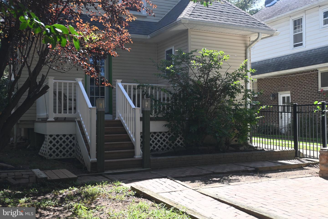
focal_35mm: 39
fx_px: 355
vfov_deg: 34.2
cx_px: 164
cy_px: 110
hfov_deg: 49.6
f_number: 5.6
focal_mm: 26
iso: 180
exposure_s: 1/250
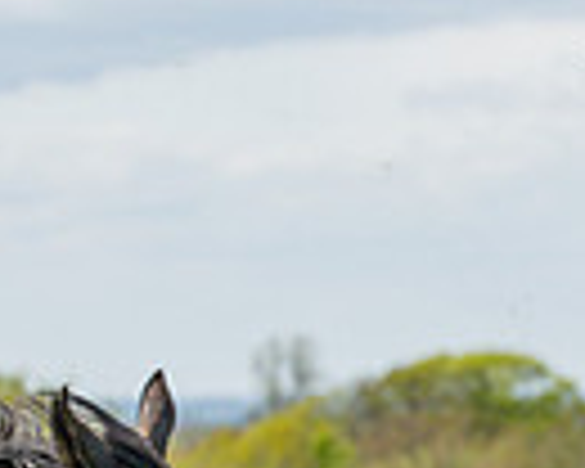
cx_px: -828
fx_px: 7791
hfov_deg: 4.2
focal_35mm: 450
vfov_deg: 3.4
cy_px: 1134
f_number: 4
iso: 200
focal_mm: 70
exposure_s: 1/1600
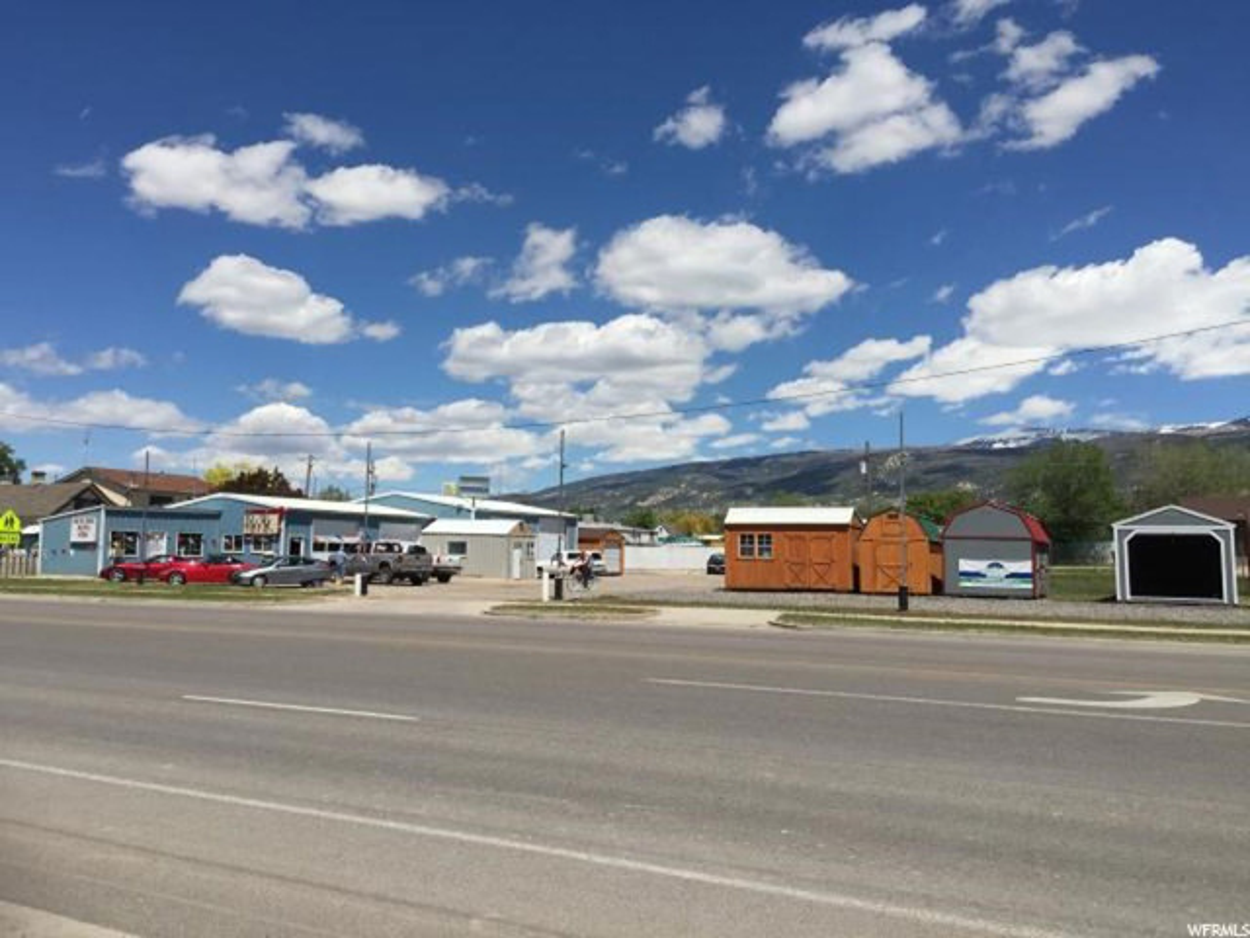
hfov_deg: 61.7
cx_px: 625
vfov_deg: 48.2
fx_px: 1047
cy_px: 469
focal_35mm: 29
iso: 32
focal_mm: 4.15
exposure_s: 1/3968
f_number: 2.2
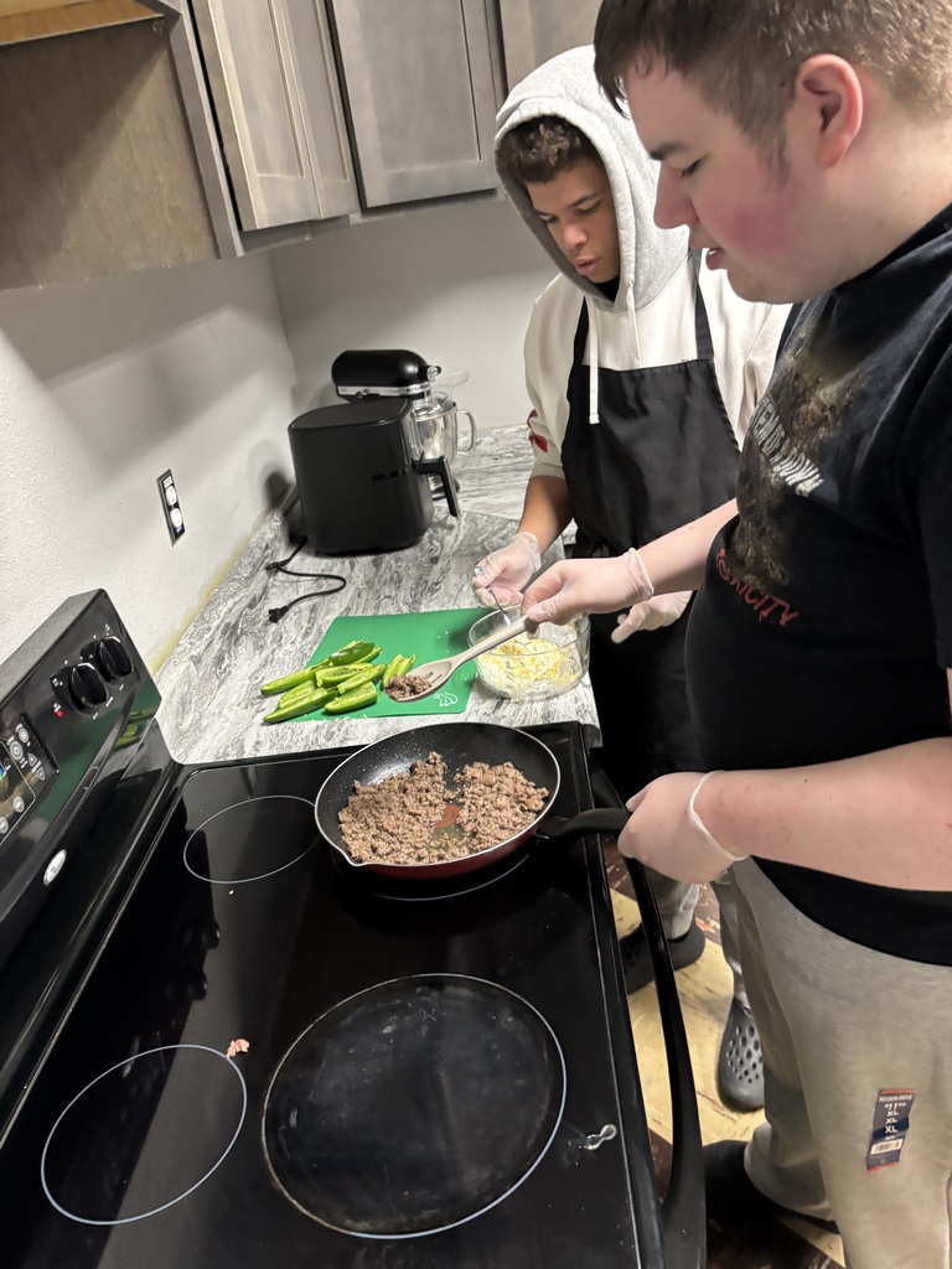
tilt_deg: -26.2
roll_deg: +6.4
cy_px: 634
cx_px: 476
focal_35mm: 26
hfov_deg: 53.1
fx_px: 953
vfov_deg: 67.3
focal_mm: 5.96
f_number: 1.6
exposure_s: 1/40
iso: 400
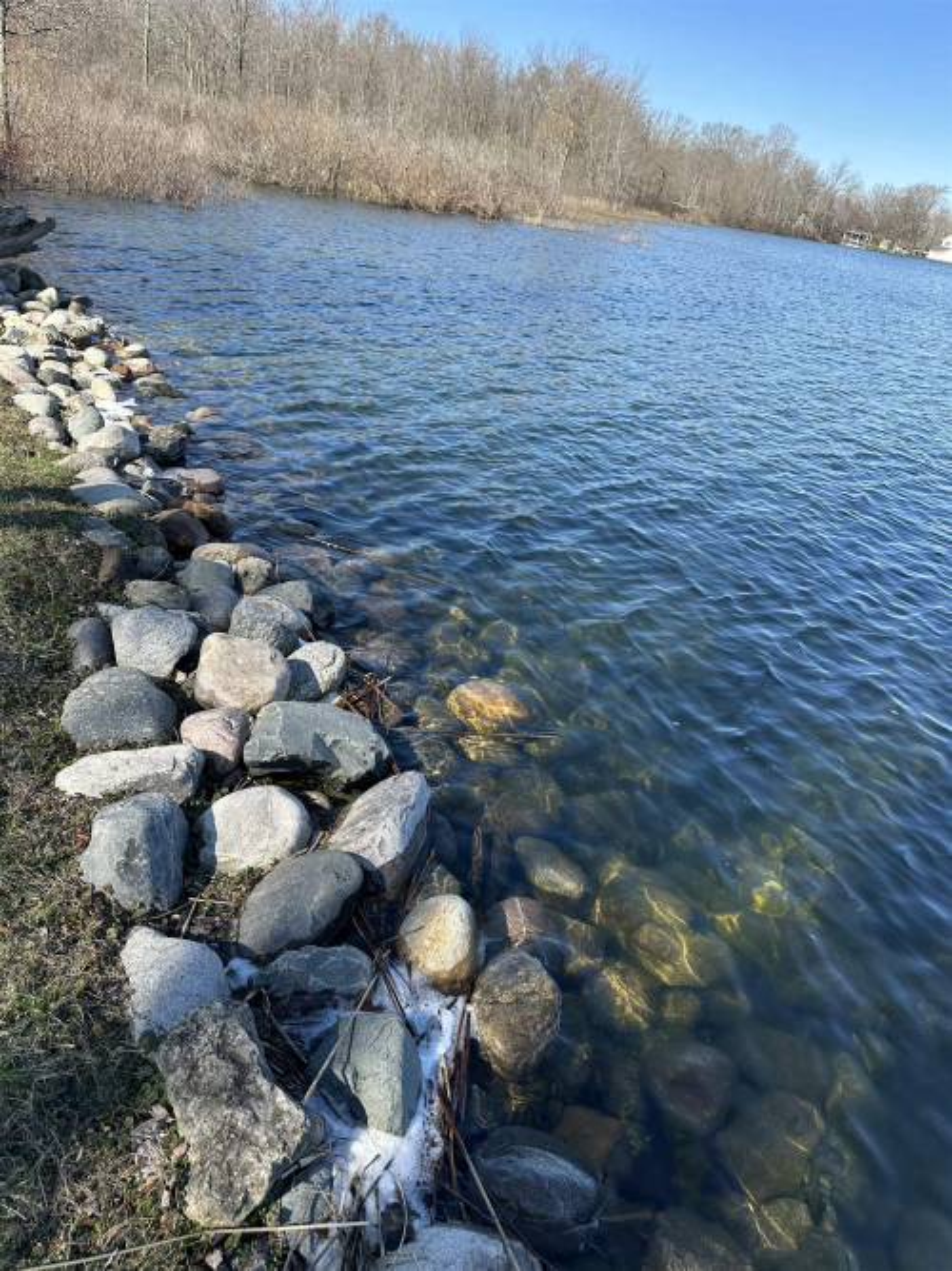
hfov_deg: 56.8
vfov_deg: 71.6
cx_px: 476
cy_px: 636
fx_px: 880
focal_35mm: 24
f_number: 1.78
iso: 80
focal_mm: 6.86
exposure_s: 1/1613
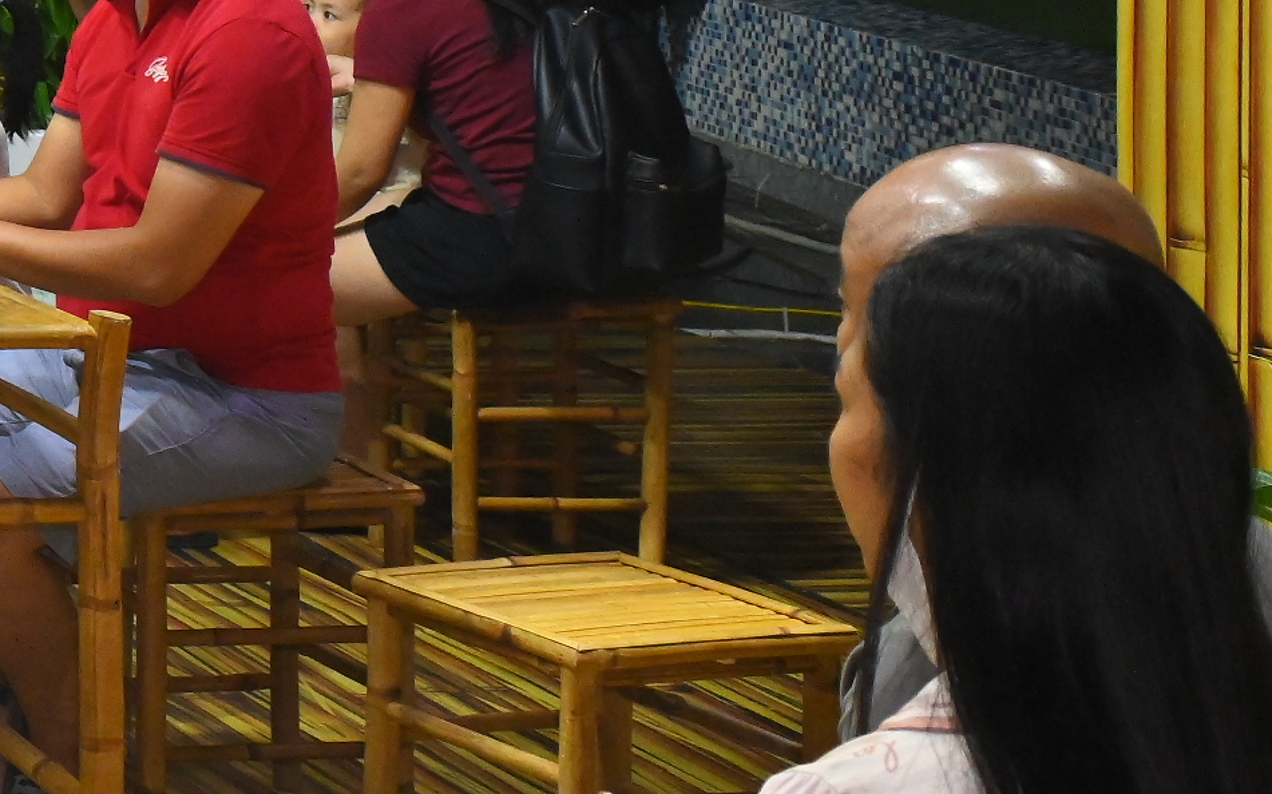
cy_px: -294
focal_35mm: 115
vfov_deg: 11.1
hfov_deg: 14.5
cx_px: -1408
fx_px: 3986
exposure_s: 1/160
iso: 2500
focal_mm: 26
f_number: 5
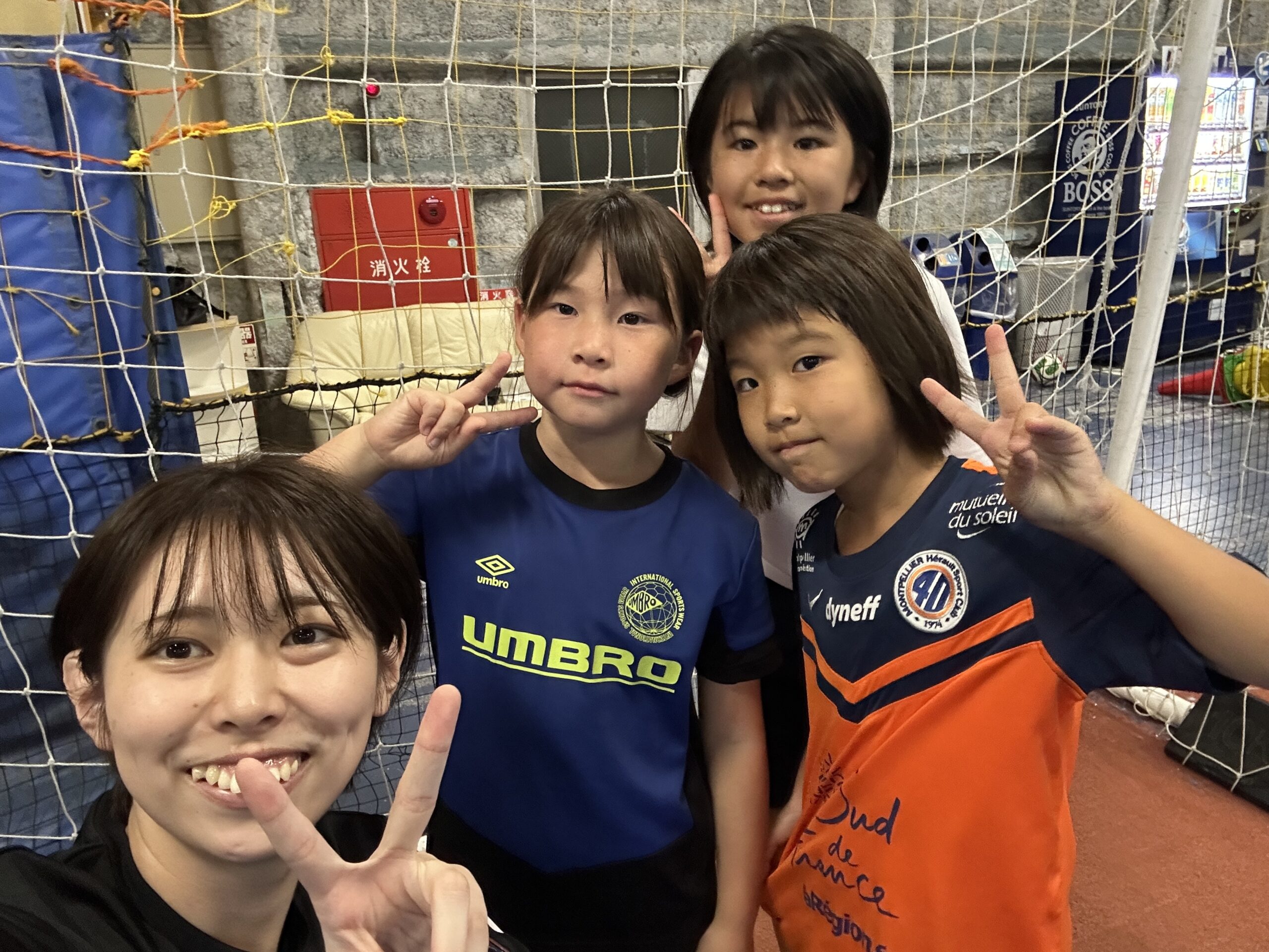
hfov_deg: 73.9
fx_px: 843
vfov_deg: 58.9
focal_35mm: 23
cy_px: 476
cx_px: 634
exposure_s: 1/37
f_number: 1.9
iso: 400
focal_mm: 2.69
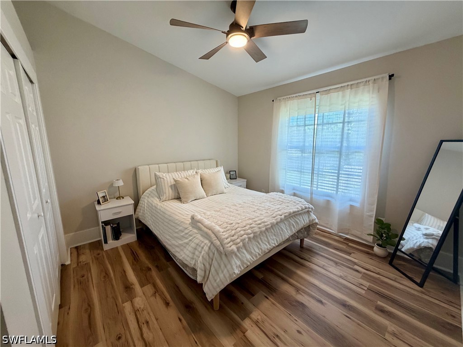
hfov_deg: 102.1
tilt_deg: -10.7
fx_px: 187
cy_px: 174
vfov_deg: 85.7
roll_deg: +0.6
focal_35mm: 14
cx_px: 232
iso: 320
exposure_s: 1/120
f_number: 2.2
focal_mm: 2.22
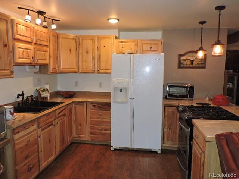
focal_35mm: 28
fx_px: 193
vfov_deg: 49.7
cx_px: 120
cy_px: 90
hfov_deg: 63.4
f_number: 3.1
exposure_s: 1/30
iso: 200
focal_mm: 5
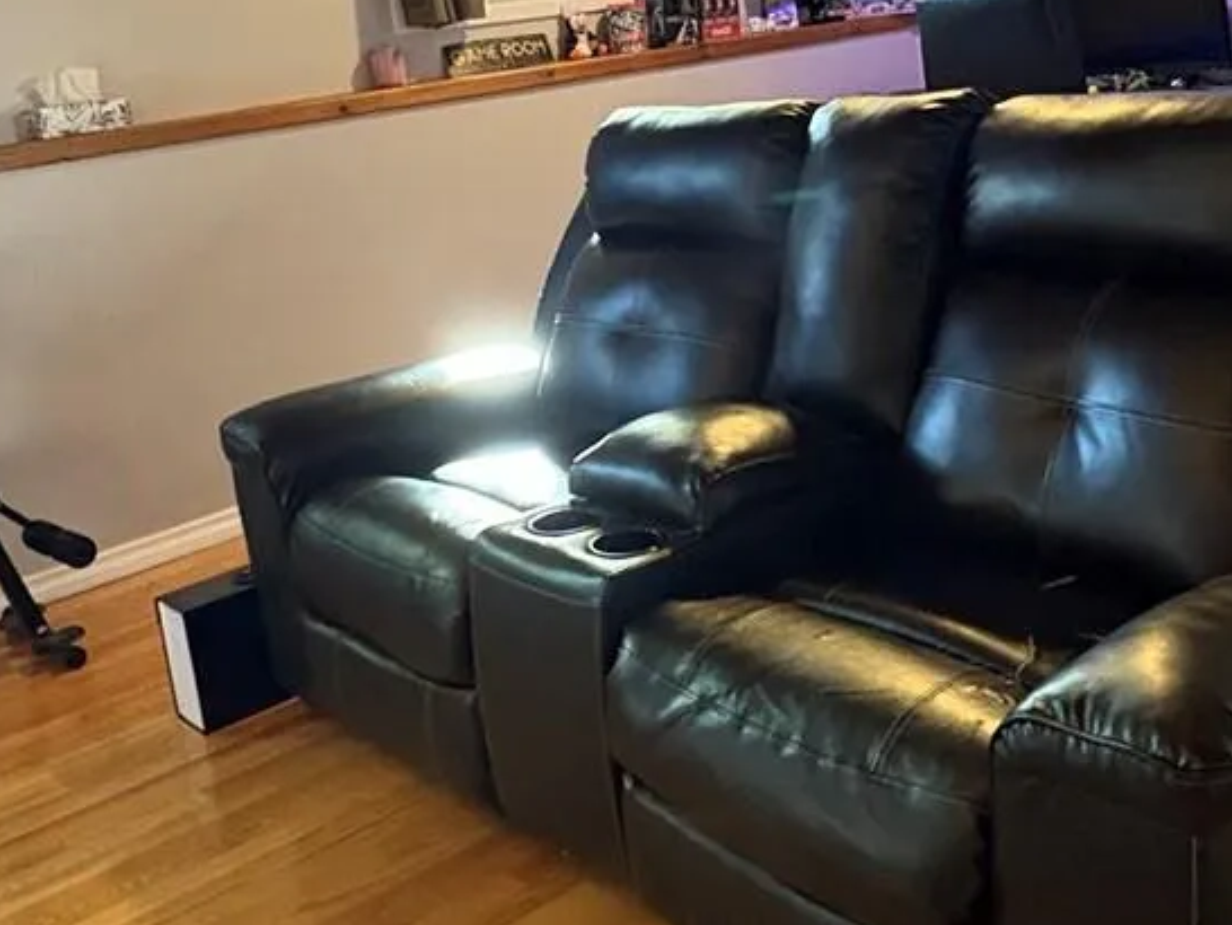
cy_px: 284
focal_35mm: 41
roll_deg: +7.7
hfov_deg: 45.7
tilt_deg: -10.0
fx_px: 1460
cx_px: 645
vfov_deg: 34.7
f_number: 2.2
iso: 800
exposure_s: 1/40
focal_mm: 2.22
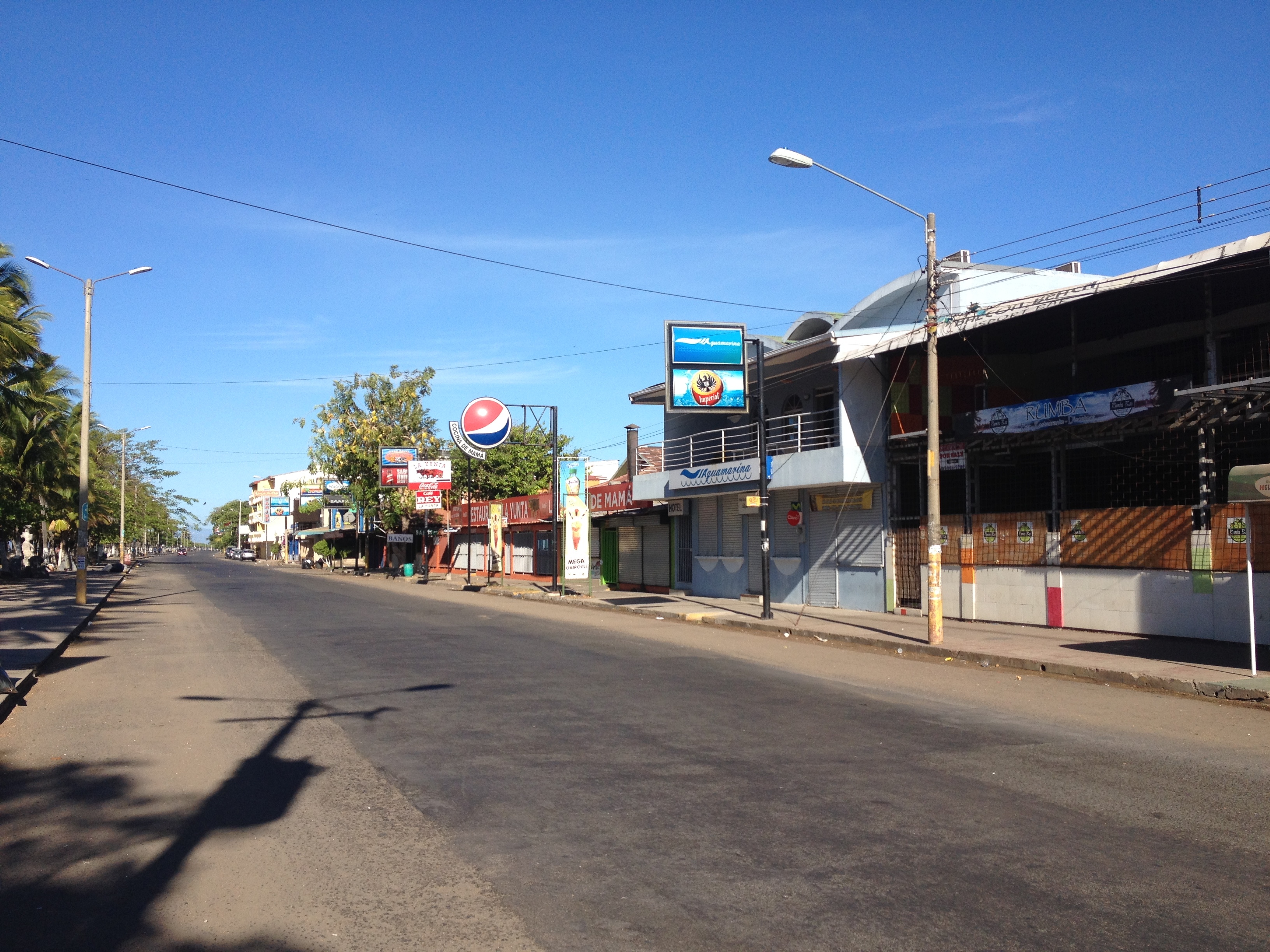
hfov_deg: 52.6
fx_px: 1284
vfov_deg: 40.7
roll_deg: +0.6
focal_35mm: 35
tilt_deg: +1.0
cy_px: 476
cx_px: 635
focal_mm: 4.28
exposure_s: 1/1672
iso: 50
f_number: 2.4
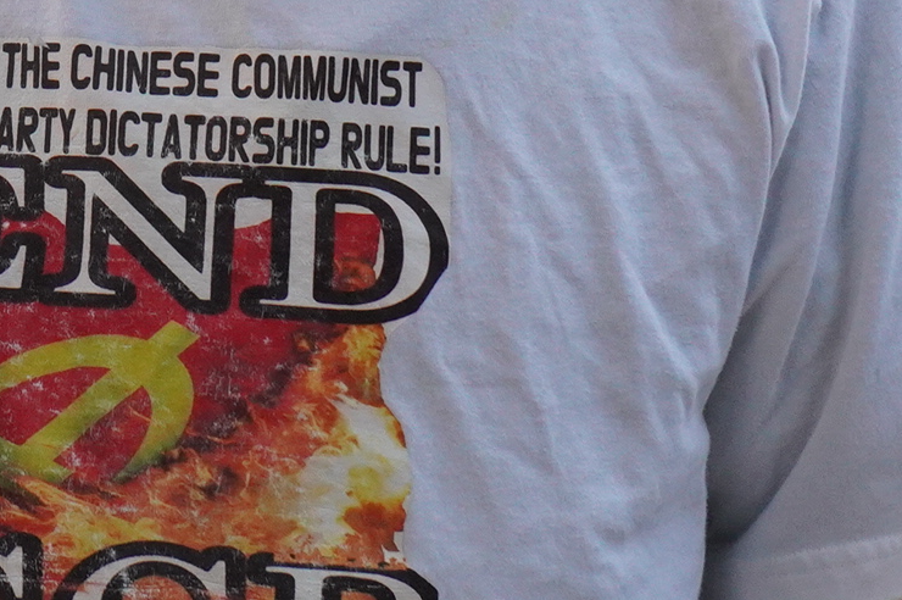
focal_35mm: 189
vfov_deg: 7.1
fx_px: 4732
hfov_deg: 10.7
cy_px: -470
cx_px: -188
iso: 1250
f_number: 3.5
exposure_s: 1/60
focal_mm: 31
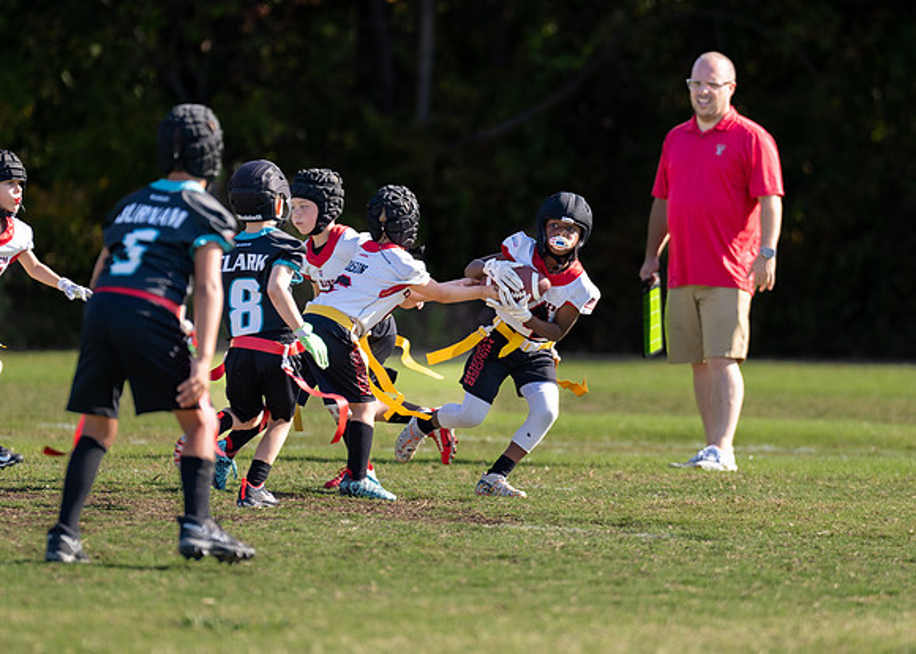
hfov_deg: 6.0
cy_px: 325
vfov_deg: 4.3
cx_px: 472
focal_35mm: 336
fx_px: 8747
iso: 100
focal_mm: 200
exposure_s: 1/1250
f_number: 2.8
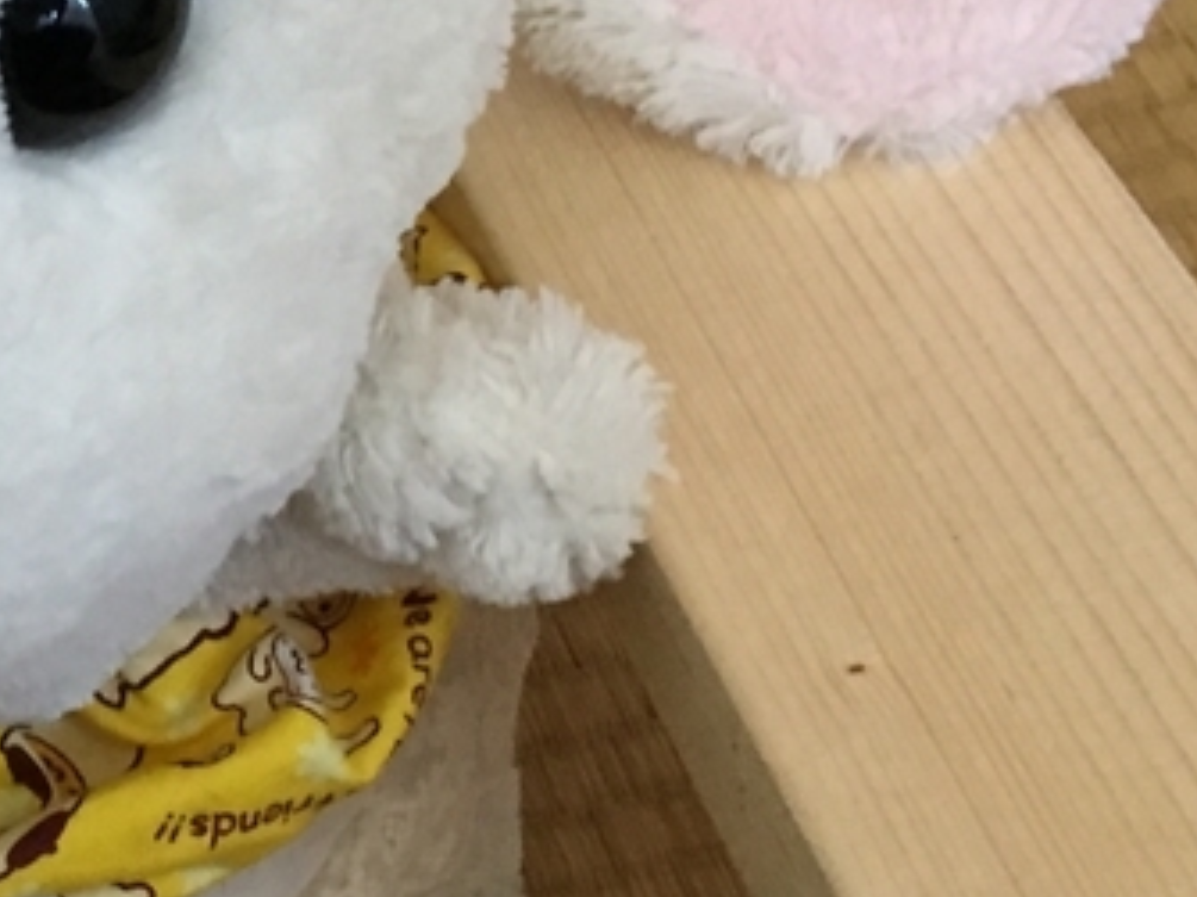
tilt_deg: -46.2
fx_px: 3595
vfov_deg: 14.2
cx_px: -486
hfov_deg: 17.4
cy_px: 254
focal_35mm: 104
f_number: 2.2
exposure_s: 1/15
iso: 64
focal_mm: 4.15
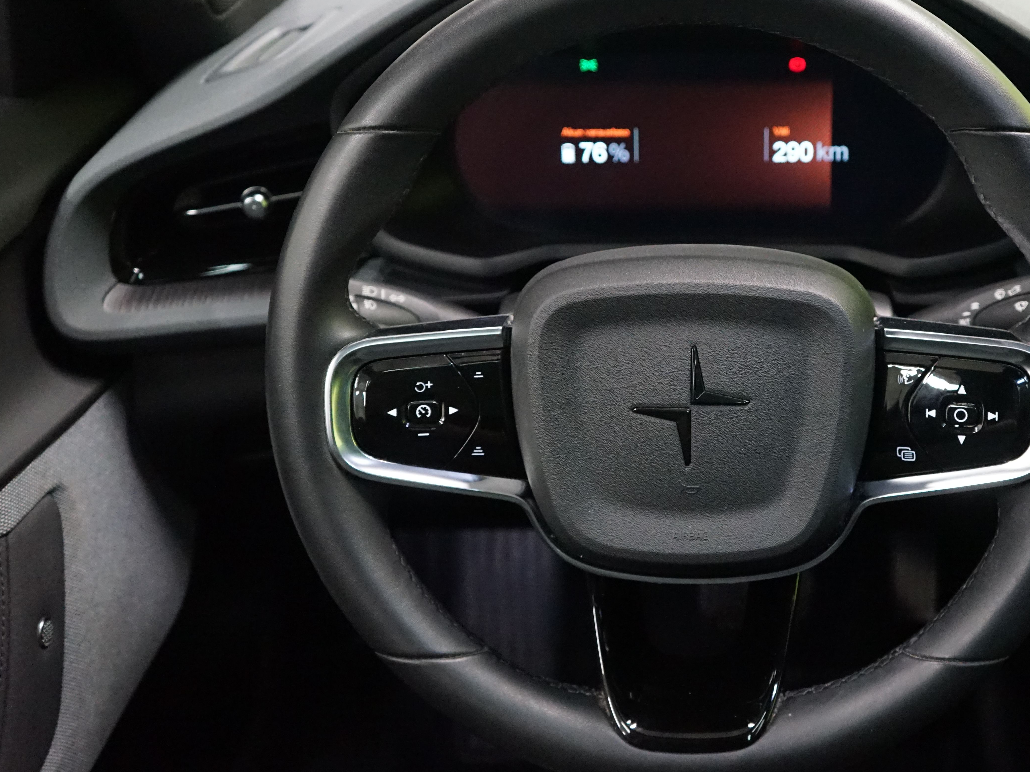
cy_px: 324
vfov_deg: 31.5
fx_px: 1369
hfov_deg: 40.5
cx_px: 717
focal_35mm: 46
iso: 6400
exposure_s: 1/60
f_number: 4
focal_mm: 33
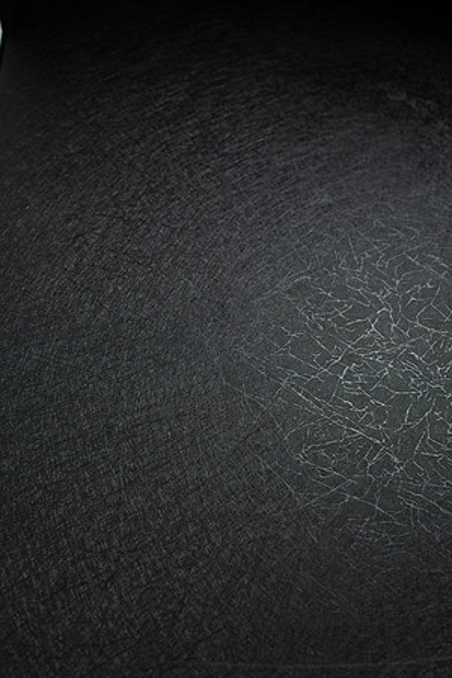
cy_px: 339
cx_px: 226
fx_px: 942
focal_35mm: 50
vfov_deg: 39.6
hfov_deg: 27.0
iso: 200
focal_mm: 50
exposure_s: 1/250
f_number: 7.1
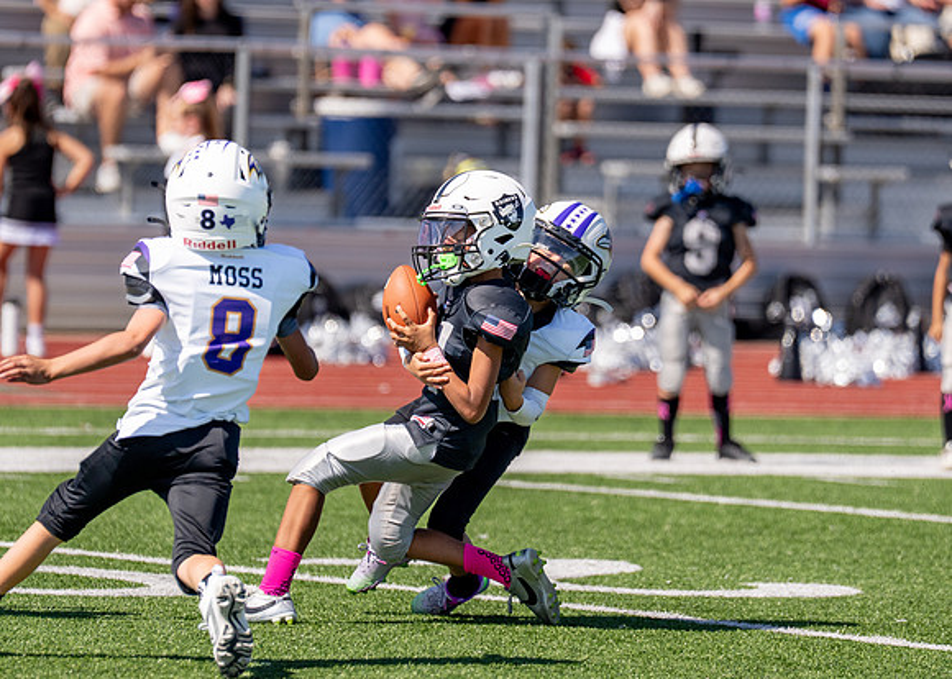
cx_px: 466
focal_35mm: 373
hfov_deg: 5.4
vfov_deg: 3.9
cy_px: 303
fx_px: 10072
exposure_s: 1/5000
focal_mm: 200
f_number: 2.8
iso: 200
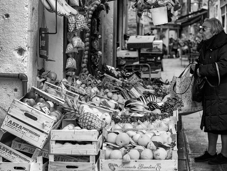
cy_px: 96
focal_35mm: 91
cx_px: 122
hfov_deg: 21.5
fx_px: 597
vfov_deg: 16.2
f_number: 2.8
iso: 400
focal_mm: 35
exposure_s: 1/800
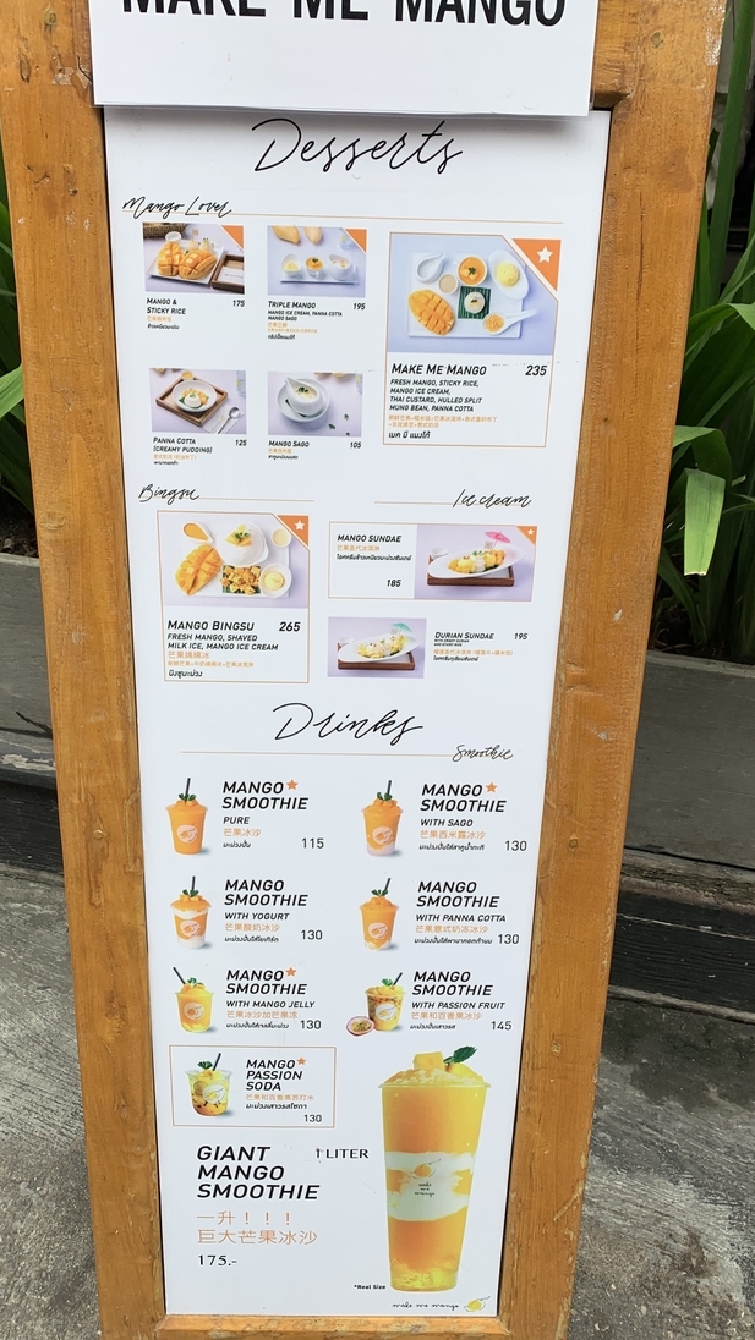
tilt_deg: -36.4
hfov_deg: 37.8
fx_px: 1103
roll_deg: -1.0
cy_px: 652
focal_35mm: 31
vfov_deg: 62.6
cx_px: 360
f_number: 1.8
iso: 25
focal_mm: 4.25
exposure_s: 1/385
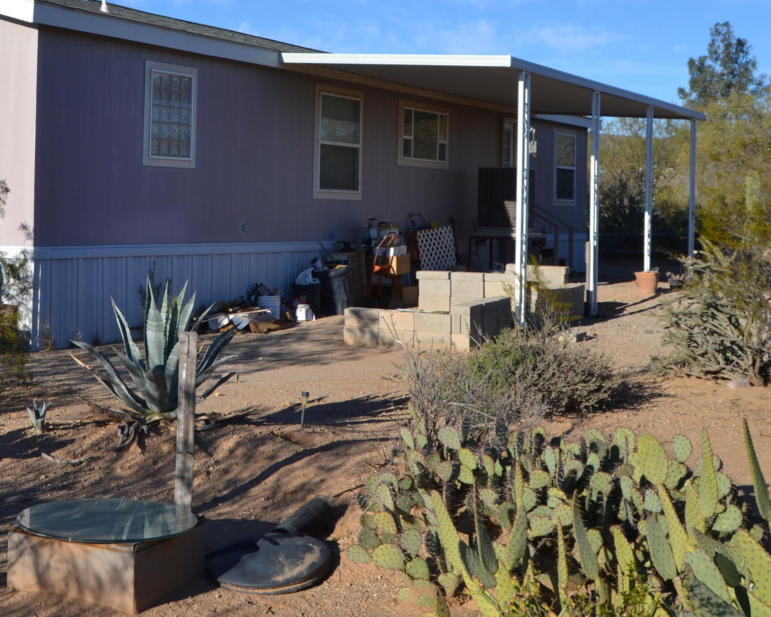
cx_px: 115
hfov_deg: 36.3
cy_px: 156
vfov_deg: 30.3
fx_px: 1118
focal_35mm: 49
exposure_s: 1/250
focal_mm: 18
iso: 100
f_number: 8
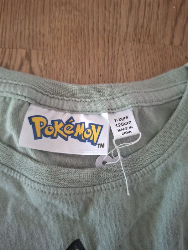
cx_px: 94
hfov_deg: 58.9
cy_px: 125
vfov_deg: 73.9
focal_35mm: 23
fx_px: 167
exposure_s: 1/30
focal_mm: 5.54
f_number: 1.8
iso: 250
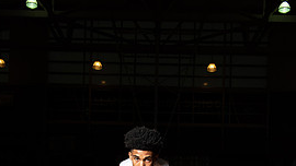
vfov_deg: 18.1
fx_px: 479
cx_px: 148
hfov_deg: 34.3
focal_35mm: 61
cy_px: 229
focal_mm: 35
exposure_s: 1/200
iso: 320
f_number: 14
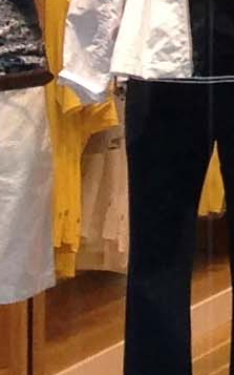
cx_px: 1301
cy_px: -208
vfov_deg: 6.5
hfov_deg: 3.6
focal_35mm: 320
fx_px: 3266
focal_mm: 4.13
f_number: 2.4
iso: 80
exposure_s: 1/120
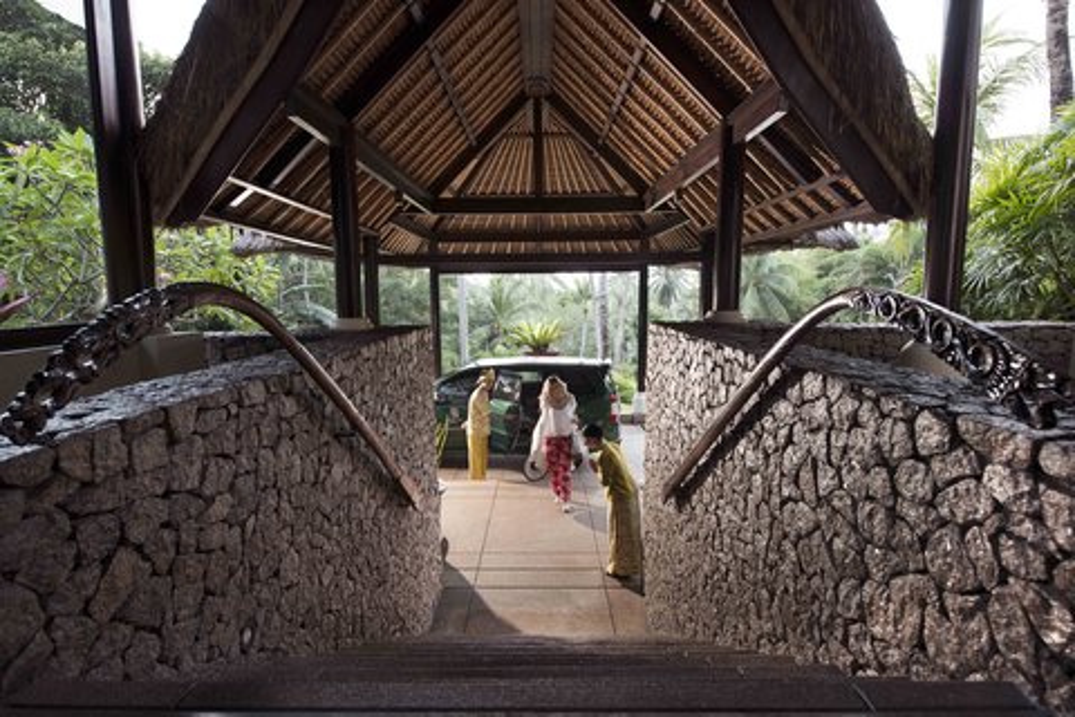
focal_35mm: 19
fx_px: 567
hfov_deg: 86.9
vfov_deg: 64.6
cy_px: 358
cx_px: 538
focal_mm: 19
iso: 400
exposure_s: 1/125
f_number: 5.6
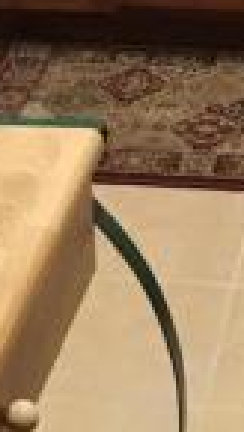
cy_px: -515
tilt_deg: -6.3
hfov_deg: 7.3
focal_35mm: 167
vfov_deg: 11.3
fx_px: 1913
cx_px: 122
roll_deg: +2.0
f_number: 2.2
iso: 200
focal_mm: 4.15
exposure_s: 1/30
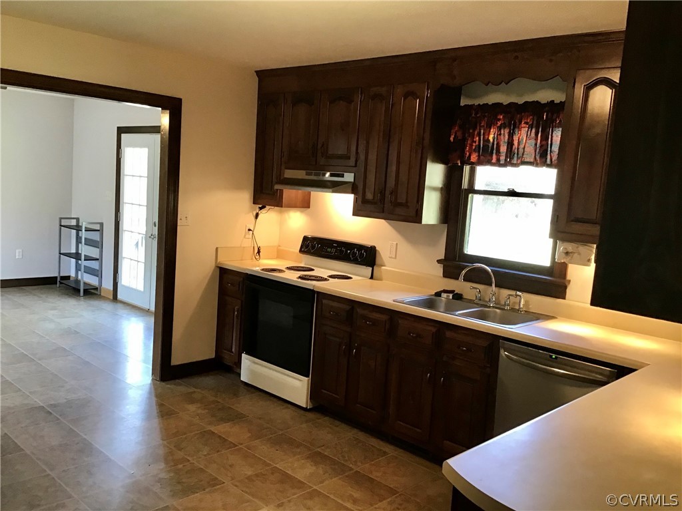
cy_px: 256
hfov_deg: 58.4
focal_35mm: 31
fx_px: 611
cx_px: 341
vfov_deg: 45.4
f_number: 2.4
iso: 100
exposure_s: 1/30
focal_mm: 3.3
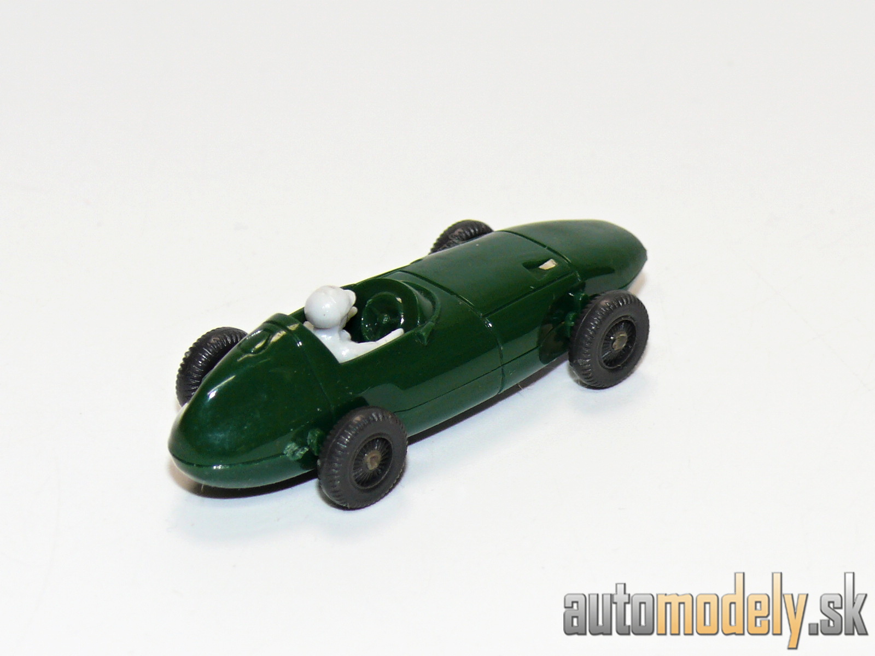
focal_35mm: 144
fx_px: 3640
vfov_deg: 10.3
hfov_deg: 13.7
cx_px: 438
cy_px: 328
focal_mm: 17.1
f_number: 4
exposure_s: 1/30
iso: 100
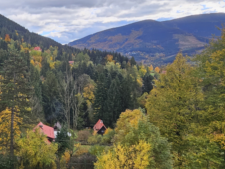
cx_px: 26
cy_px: 79
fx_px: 195
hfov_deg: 53.2
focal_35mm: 30
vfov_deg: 46.8
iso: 50
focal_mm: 2.2
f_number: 2.2
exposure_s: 1/260
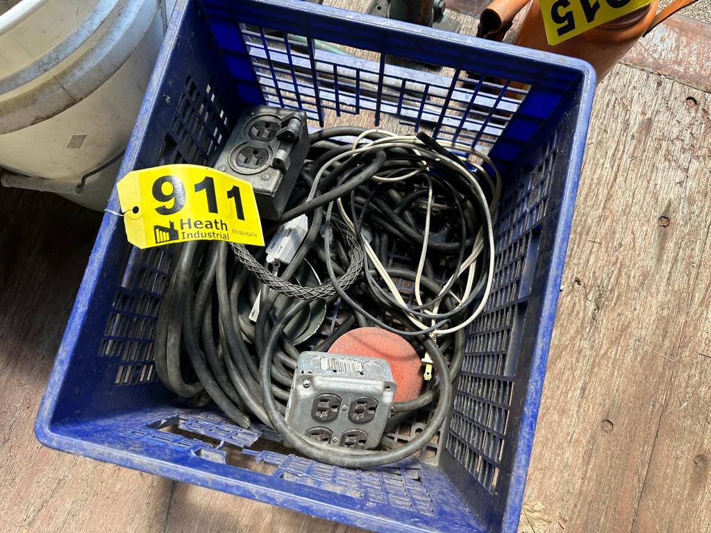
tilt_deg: -79.7
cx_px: 356
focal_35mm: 24
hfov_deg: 71.6
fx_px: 493
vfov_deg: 56.8
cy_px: 266
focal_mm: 6.86
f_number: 1.78
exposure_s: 1/429
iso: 80
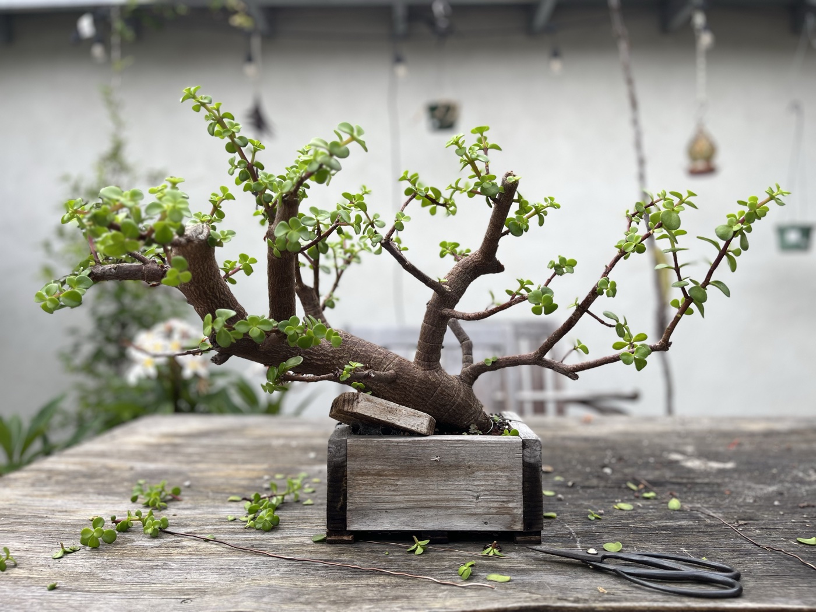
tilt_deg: -0.3
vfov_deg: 53.1
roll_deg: +0.6
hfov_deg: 67.3
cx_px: 408
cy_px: 306
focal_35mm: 26
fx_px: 613
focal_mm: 5.1
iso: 50
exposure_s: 1/558
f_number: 1.6
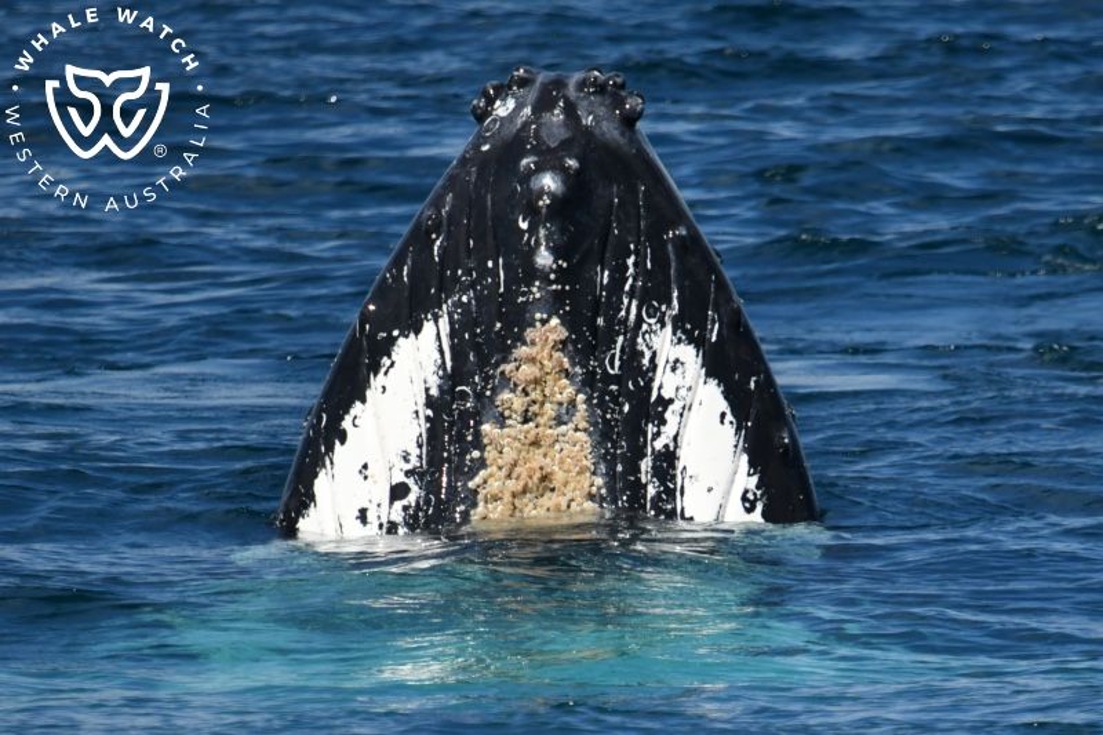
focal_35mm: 600
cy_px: 368
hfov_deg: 3.4
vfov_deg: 2.3
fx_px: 18378
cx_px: 552
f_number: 6.3
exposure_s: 1/8000
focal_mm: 600
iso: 900
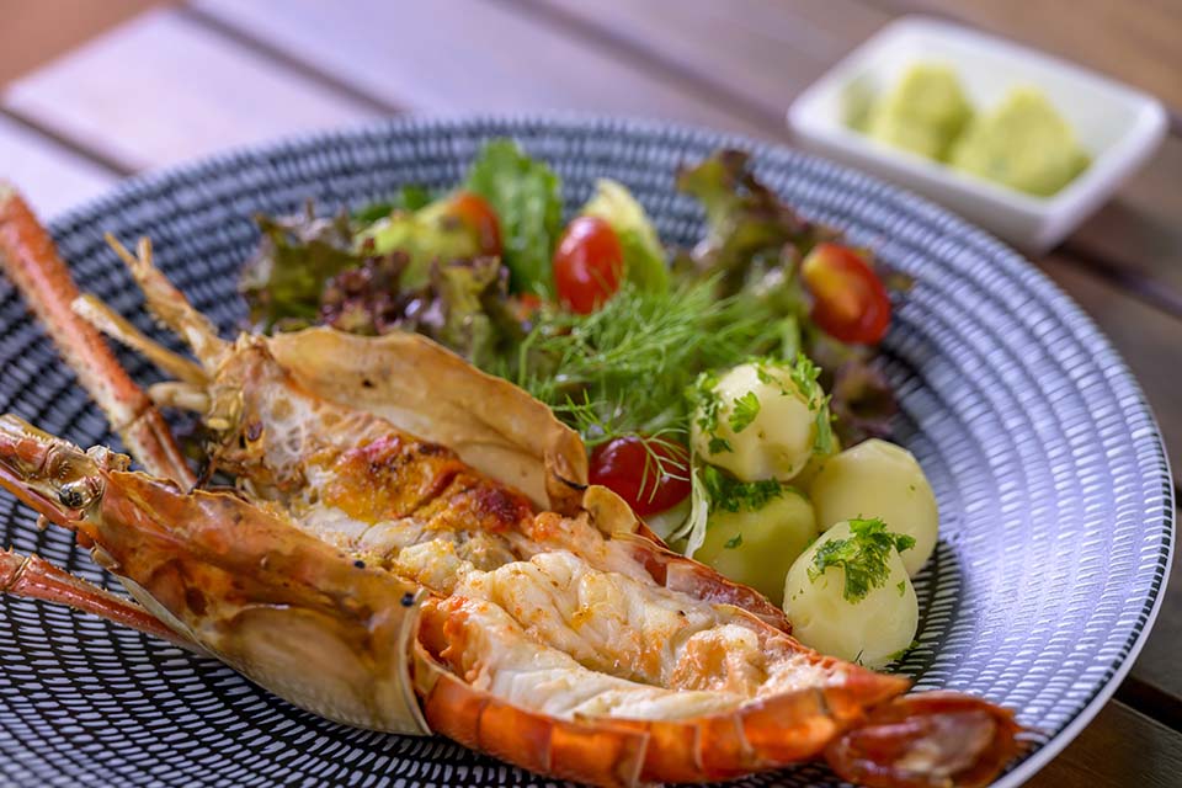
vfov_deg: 8.3
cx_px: 591
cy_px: 394
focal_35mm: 165
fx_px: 5417
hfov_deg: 12.5
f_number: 4
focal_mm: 165
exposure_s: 1/200
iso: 320
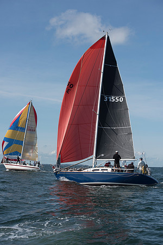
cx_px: 82
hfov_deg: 19.5
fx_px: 475
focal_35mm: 70
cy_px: 122
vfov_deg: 28.8
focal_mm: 70
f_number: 7.1
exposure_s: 1/1250
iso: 250
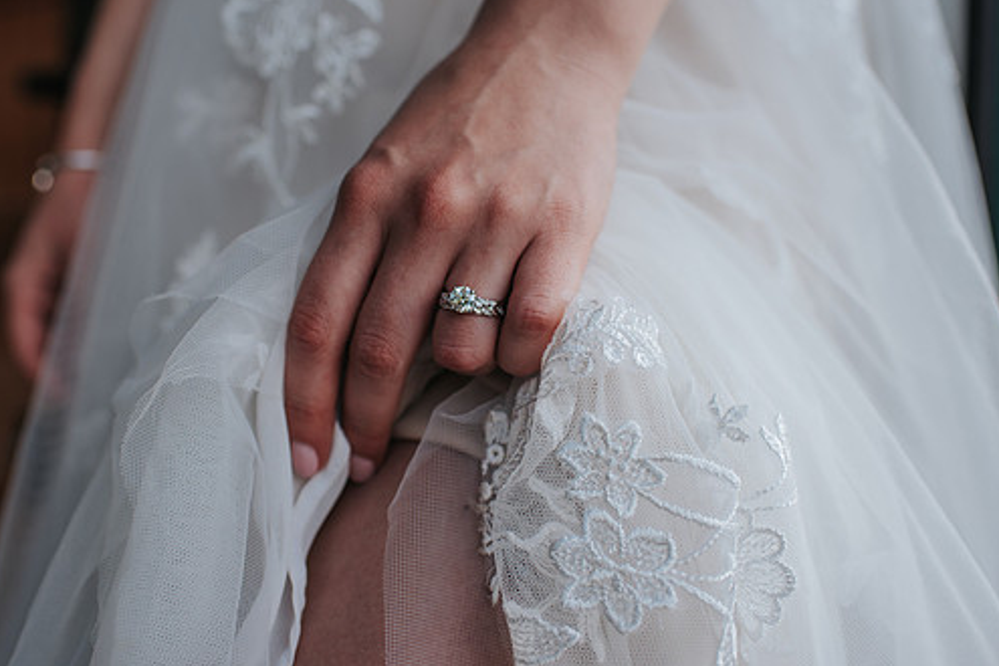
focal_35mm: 41
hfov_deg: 47.3
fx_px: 1138
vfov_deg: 32.6
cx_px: 446
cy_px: 300
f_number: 3.2
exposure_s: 1/800
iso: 100
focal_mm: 35
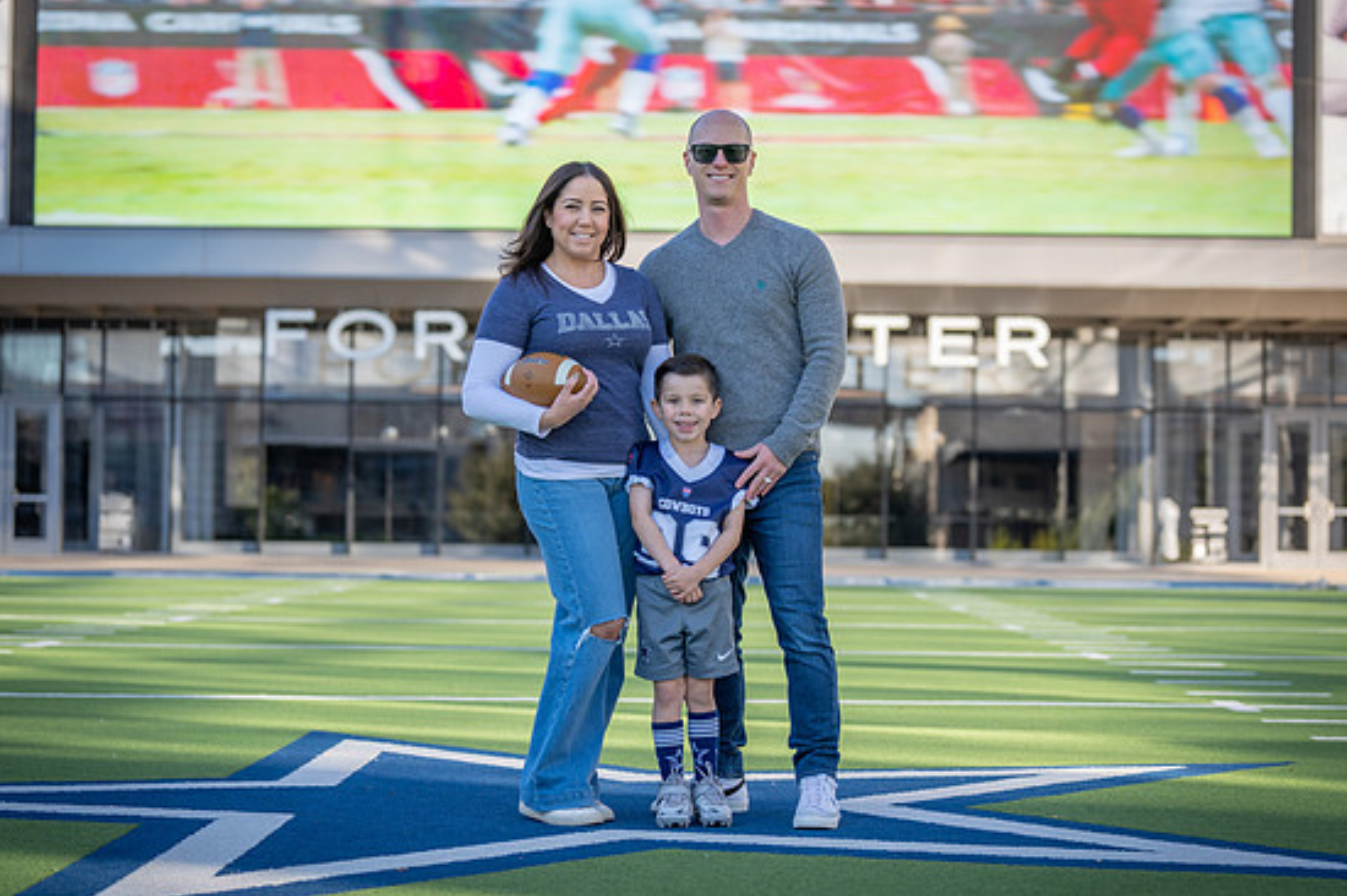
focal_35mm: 78
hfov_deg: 26.0
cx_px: 700
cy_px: 453
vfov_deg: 17.5
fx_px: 2917
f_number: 2.8
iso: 125
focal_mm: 70
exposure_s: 1/640
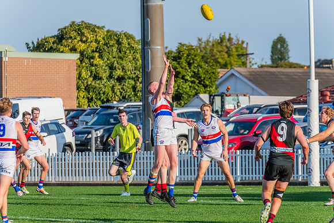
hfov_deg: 6.1
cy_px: 111
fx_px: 3136
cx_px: 167
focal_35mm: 338
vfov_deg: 4.1
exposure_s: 1/1250
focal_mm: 330
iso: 800
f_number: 11
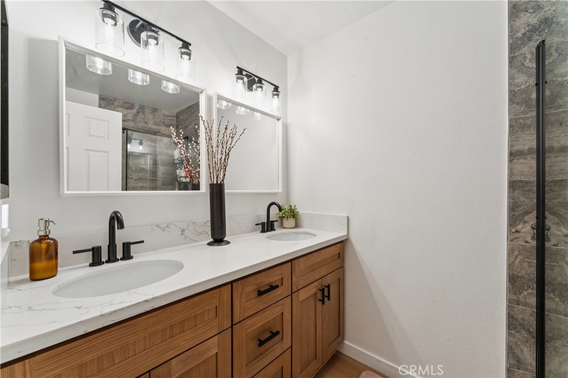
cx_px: 284
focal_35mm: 14
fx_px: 221
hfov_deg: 104.3
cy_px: 189
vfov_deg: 81.2
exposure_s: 1
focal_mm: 14
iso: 100
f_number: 13
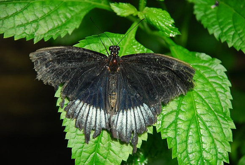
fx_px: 1381
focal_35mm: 202
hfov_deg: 10.1
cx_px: 122
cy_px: 82
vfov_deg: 6.8
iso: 100
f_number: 5.6
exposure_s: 1/40
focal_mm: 135
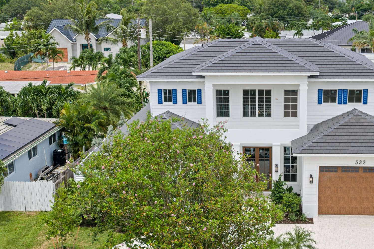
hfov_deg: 35.3
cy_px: 135
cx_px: 251
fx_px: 582
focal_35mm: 56
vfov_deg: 24.2
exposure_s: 1/500
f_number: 2.8
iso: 100
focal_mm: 14.45
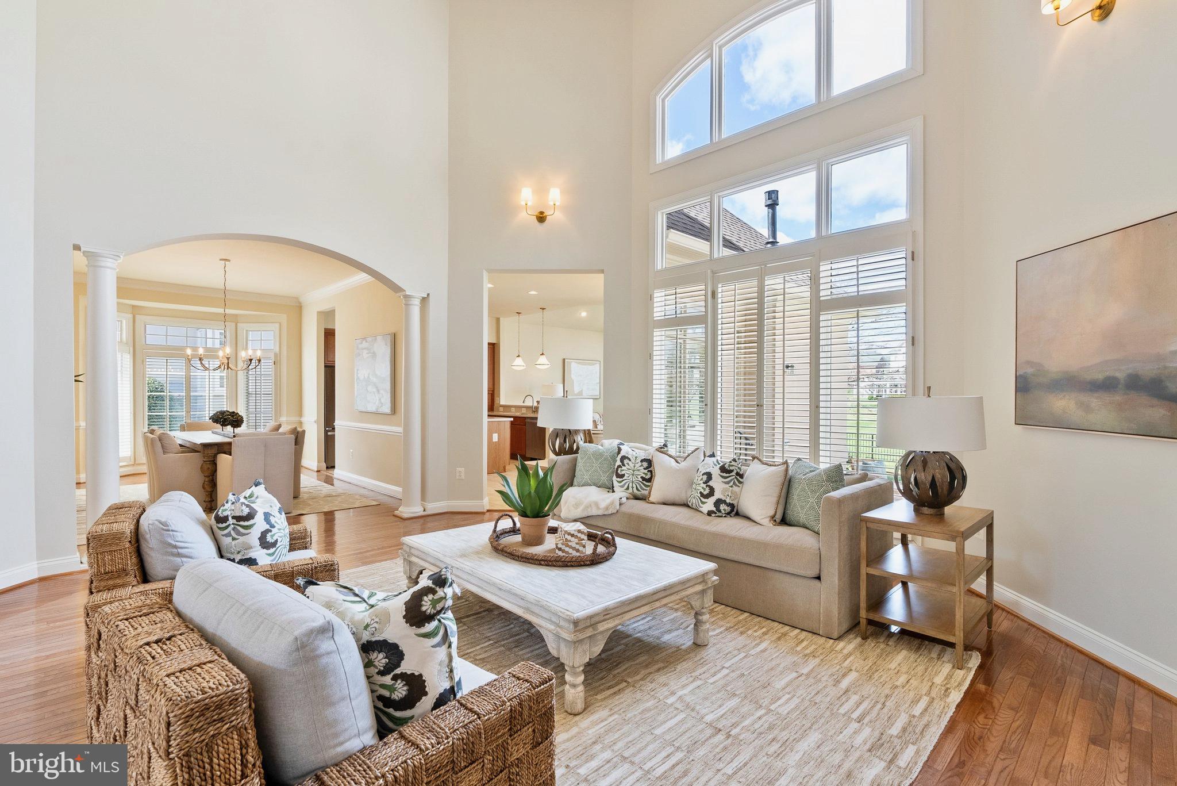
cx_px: 588
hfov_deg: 96.7
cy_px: 393
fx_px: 523
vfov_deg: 73.8
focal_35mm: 16
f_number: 9
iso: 640
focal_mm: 16
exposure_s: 1/15
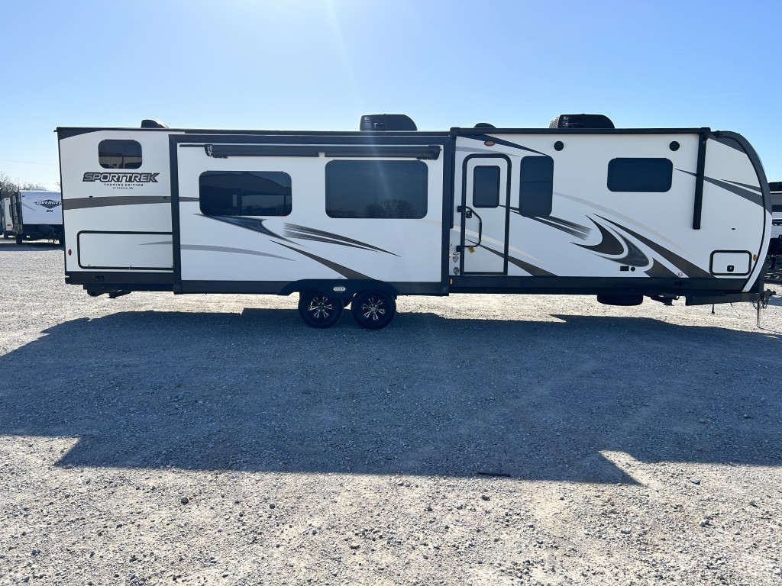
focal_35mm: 26
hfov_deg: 67.3
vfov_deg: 53.1
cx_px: 391
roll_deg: -2.1
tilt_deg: -5.1
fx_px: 587
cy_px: 293
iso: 50
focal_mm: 5.7
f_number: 1.5
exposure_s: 1/4274
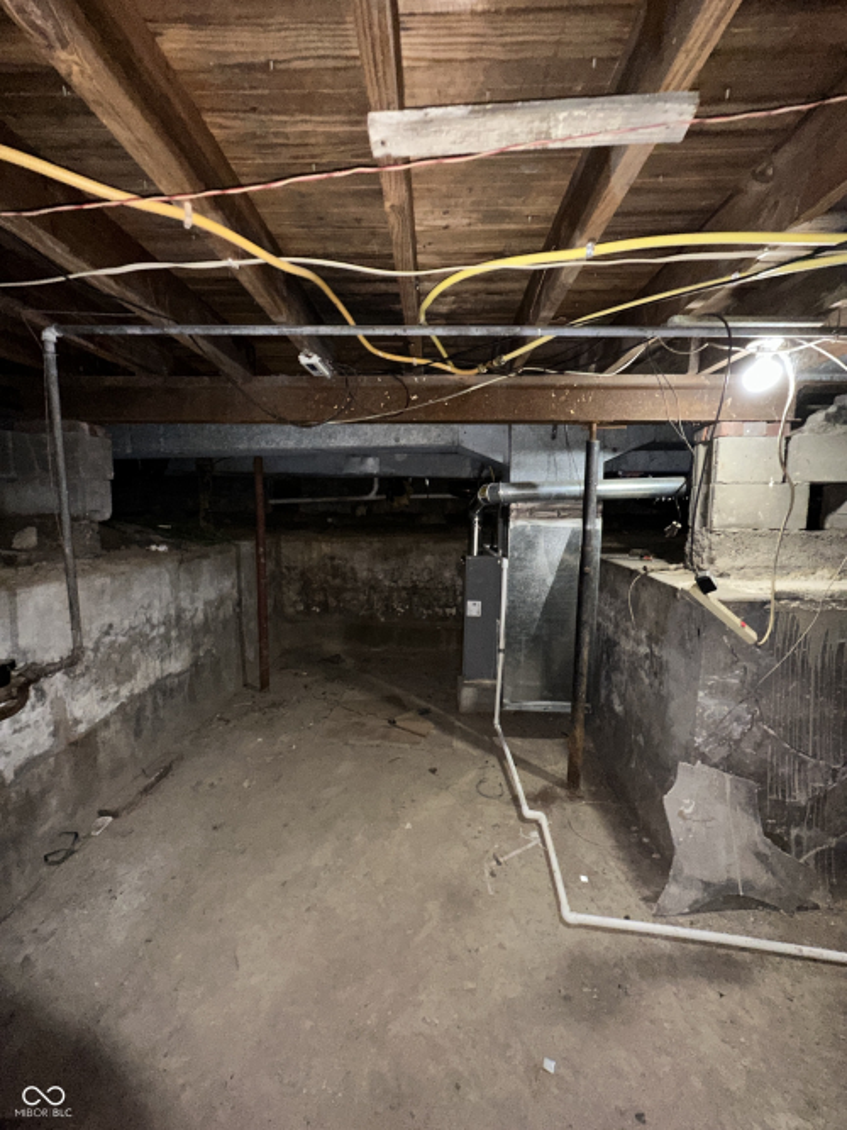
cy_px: 565
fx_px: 457
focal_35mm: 14
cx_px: 424
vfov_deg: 102.1
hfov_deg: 85.7
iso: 400
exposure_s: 1/22
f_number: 2.2
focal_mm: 2.22
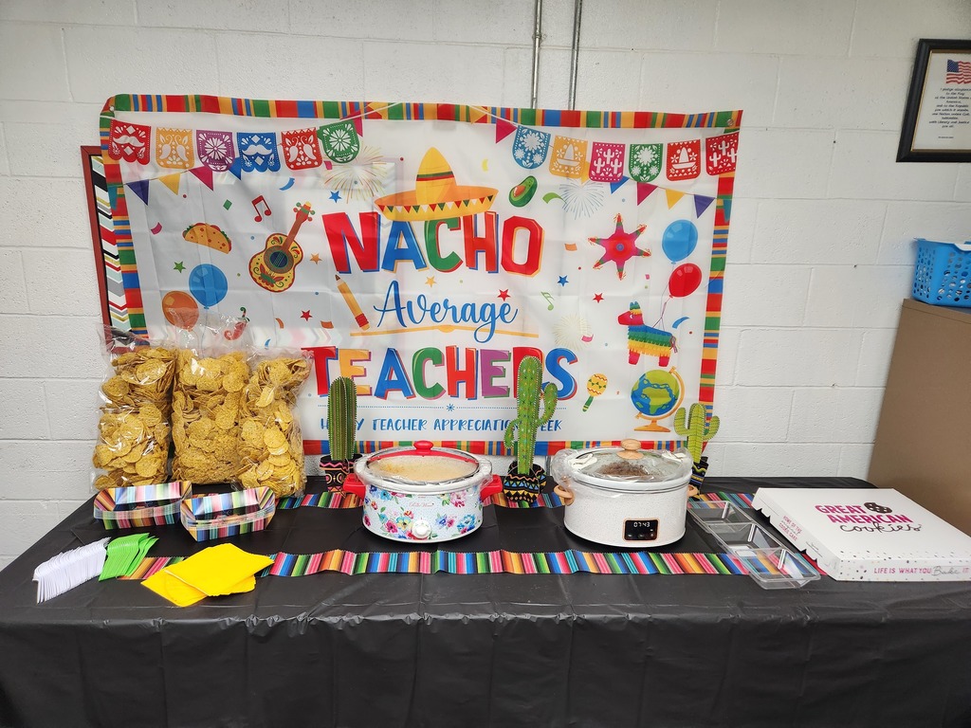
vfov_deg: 58.9
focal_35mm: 23
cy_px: 364
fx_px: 645
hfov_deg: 73.9
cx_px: 486
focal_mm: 5.4
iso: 320
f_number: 1.8
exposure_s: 1/120
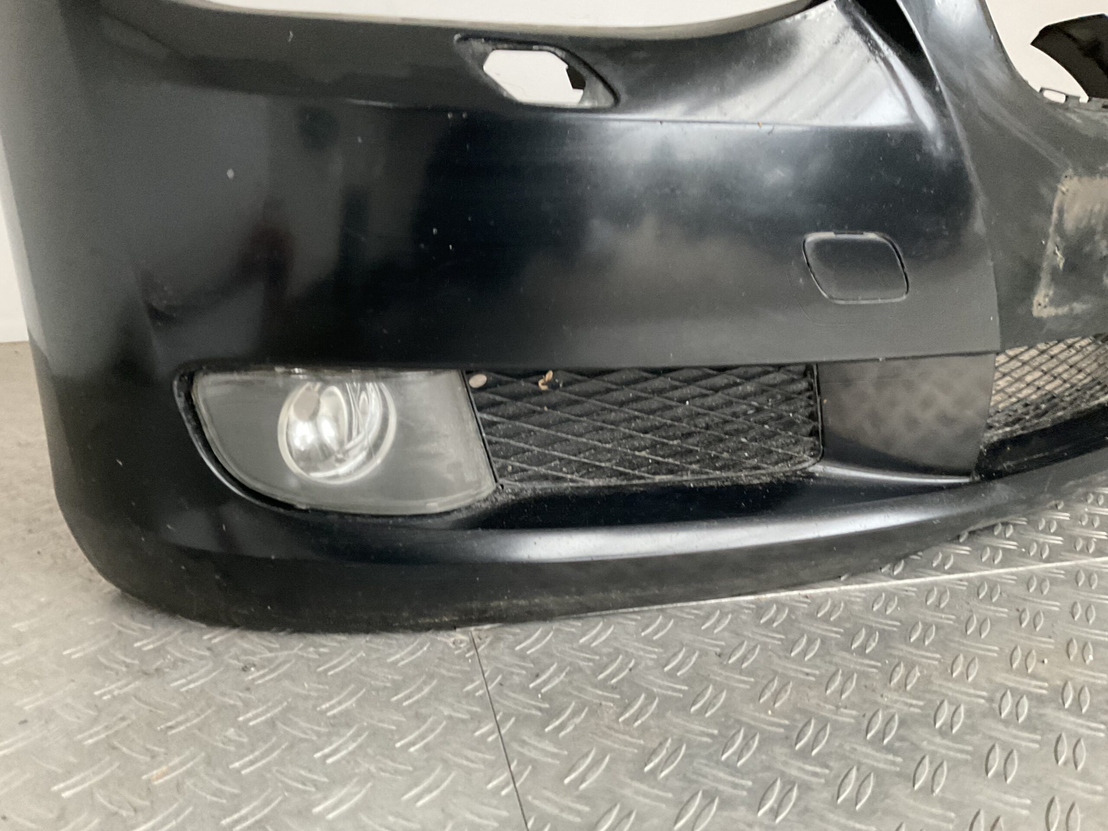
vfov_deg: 48.2
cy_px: 416
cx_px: 554
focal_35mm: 29
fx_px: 928
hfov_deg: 61.7
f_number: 1.8
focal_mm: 3
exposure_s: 1/40
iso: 320
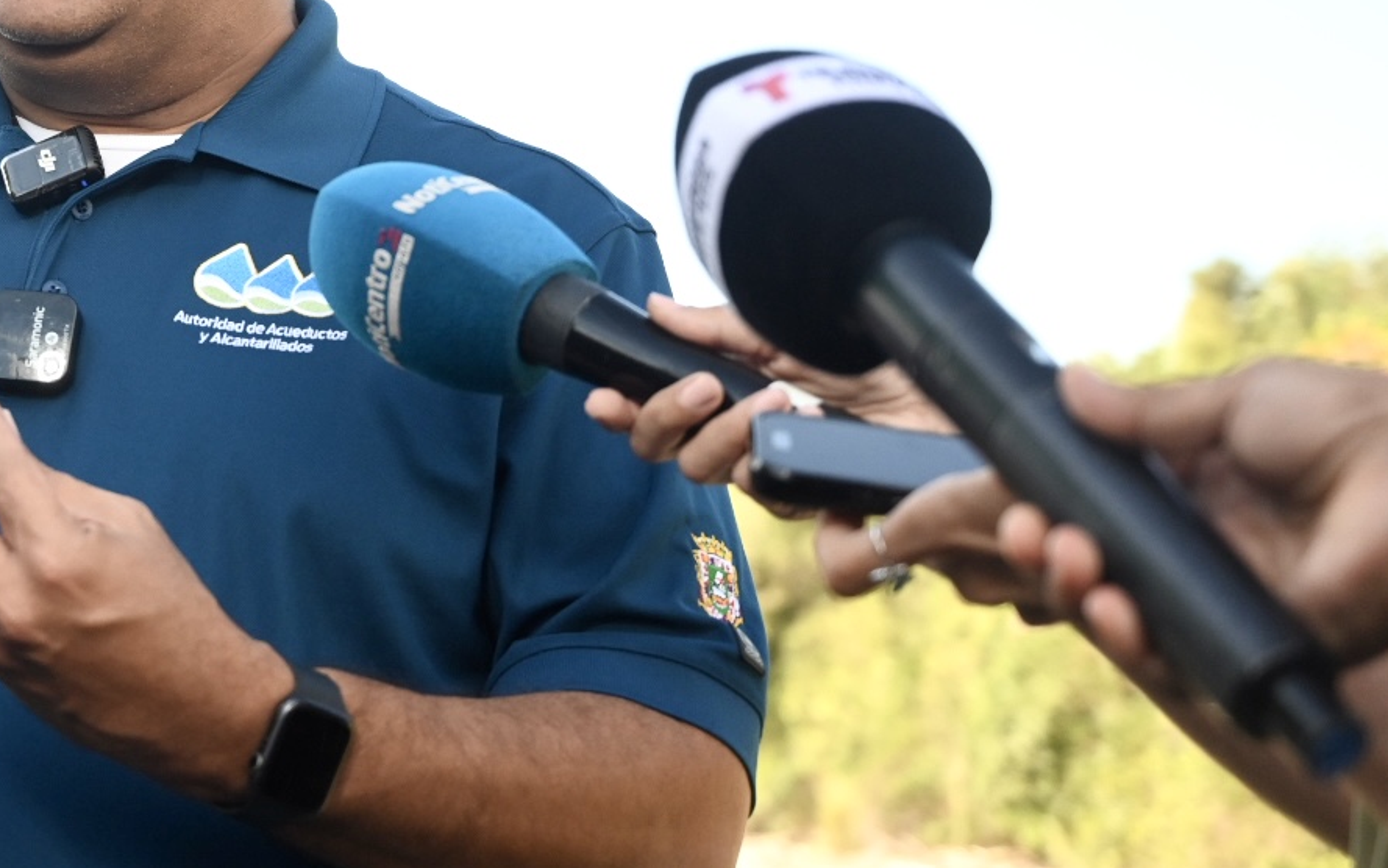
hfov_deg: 22.3
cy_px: 134
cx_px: 176
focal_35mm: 91
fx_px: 3443
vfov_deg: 14.3
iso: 1600
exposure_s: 1/2500
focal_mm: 49
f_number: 4
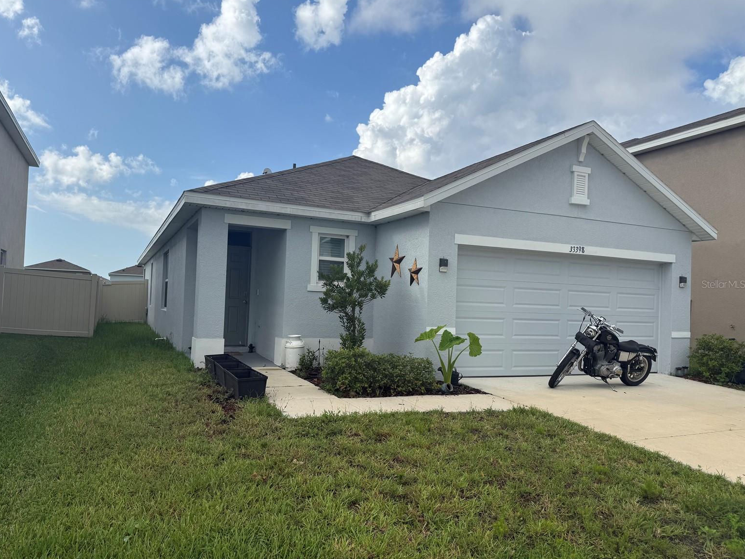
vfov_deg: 54.9
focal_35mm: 25
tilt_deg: +3.1
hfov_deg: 69.4
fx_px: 538
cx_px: 359
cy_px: 284
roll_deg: -2.1
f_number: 1.78
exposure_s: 1/6173
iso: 80
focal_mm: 6.76
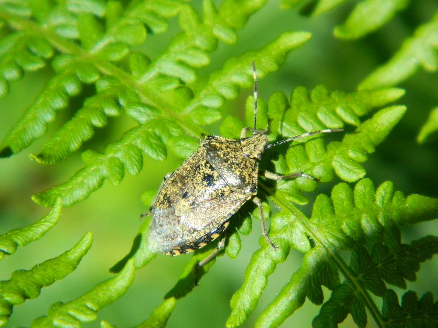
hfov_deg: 9.0
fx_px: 2796
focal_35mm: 221
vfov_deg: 6.7
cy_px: 164
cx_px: 219
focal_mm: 39.7
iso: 110
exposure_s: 1/320
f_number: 5.4
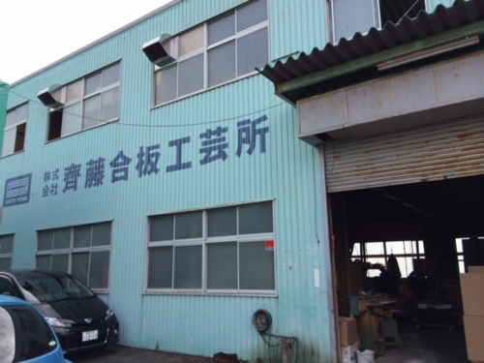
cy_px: 182
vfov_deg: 46.8
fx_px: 419
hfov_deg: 60.0
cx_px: 242
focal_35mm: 30
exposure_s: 1/873
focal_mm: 4.12
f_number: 2.2
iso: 32
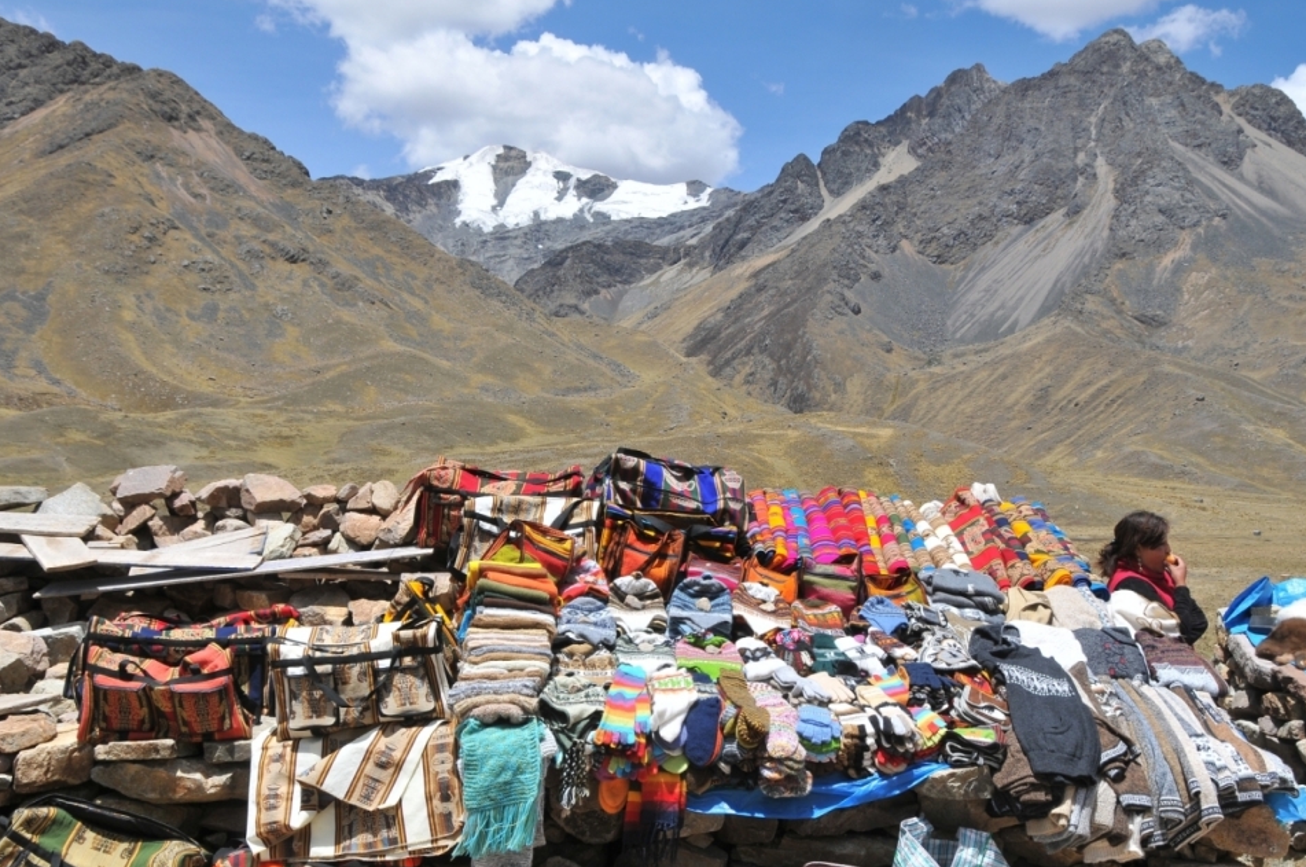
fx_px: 1521
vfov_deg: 31.8
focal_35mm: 42
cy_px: 427
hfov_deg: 46.5
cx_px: 662
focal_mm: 26
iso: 200
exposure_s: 1/350
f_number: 9.5
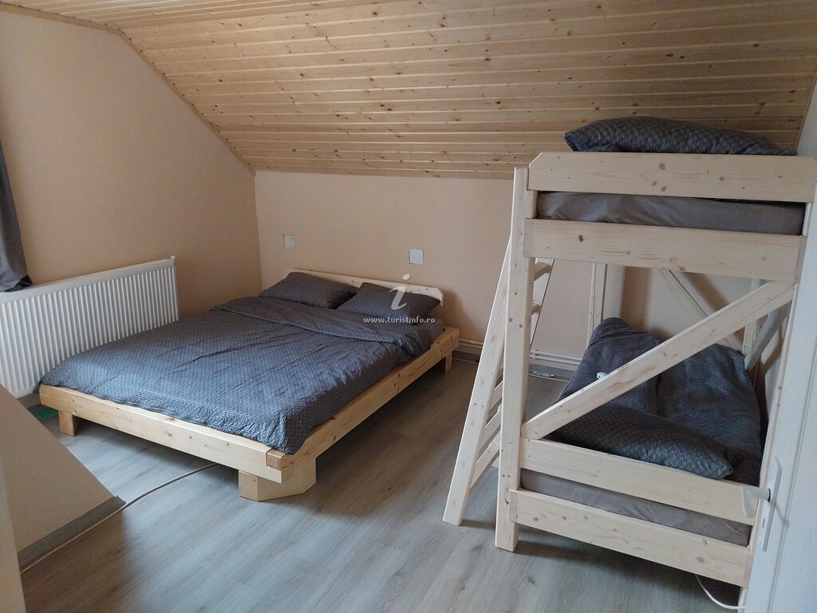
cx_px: 408
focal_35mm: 26
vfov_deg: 53.1
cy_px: 306
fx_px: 614
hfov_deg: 67.3
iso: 400
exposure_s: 1/25
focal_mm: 4
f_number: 1.8
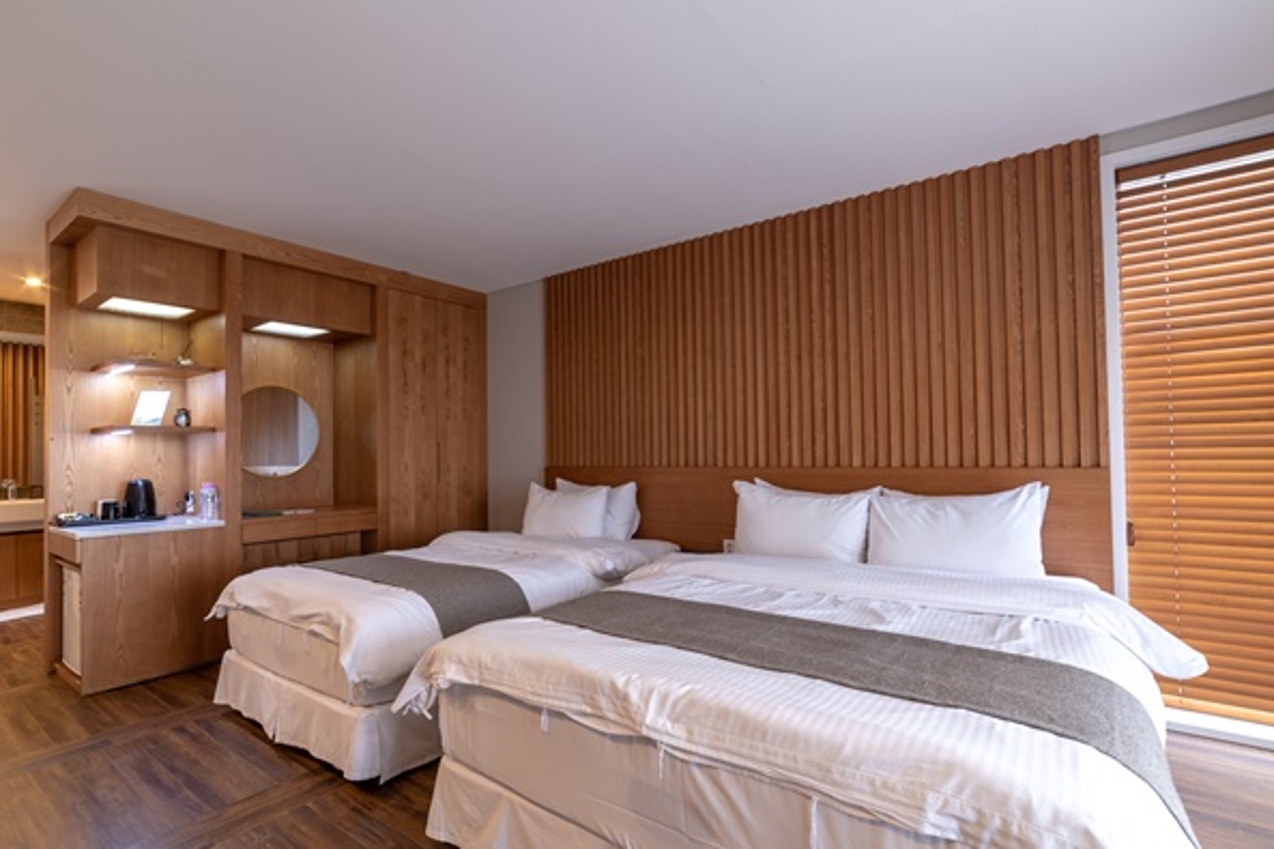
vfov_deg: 70.4
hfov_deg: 93.3
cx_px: 632
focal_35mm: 17
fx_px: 601
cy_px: 436
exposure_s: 1.6
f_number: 11
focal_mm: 14
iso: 100
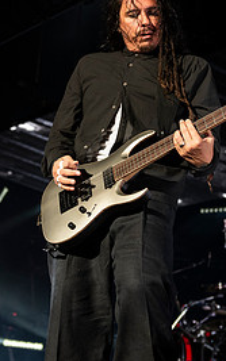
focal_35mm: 93
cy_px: 109
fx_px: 916
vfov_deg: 22.2
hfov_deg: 13.9
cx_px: 12
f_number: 3.2
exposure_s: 1/500
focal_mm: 42
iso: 1000
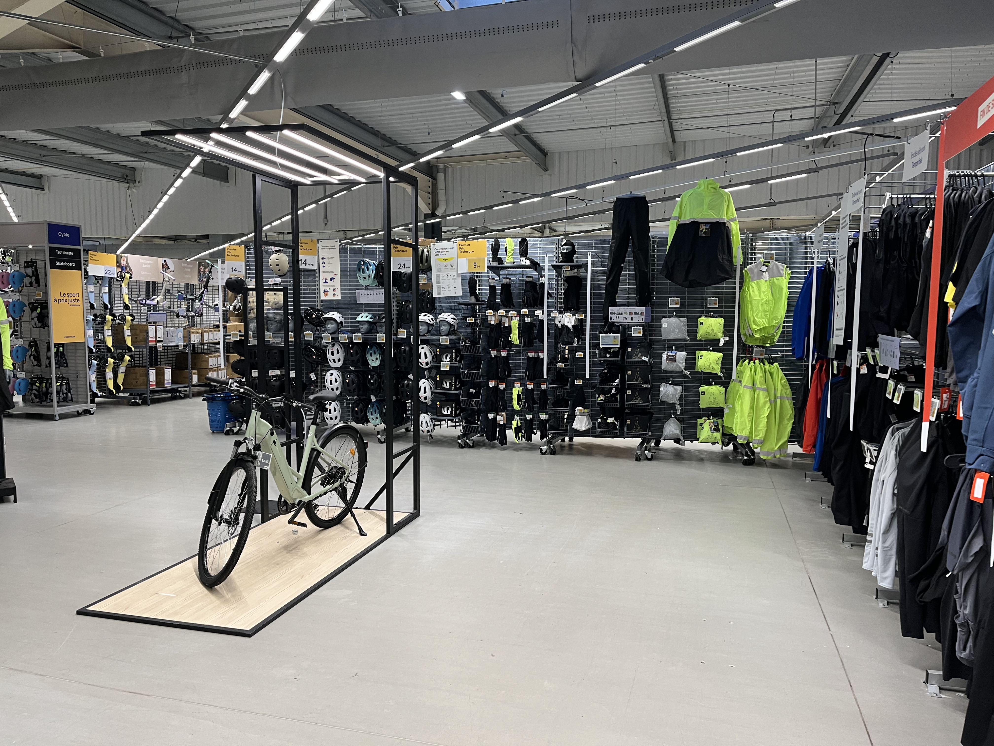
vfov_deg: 53.1
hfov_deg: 67.3
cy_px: 373
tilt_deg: -2.1
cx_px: 497
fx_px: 747
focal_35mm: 26
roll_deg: -0.9
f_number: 1.6
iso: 64
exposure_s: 1/49
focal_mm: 5.1
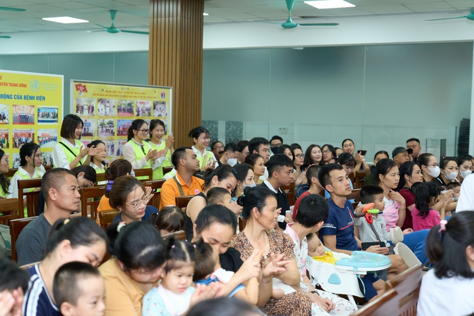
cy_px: 158
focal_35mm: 53
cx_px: 237
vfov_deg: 25.5
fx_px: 698
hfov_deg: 37.5
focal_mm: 53
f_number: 2.8
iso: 1000
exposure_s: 1/160
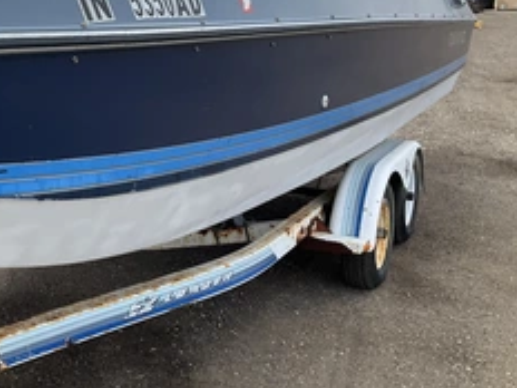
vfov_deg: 29.0
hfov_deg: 36.7
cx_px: 91
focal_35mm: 50
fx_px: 747
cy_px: 143
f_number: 1.8
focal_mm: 3
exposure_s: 1/883
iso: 25
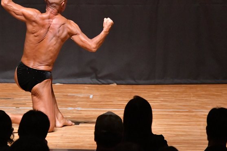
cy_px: 60
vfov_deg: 3.1
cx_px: 73
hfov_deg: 4.7
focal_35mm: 437
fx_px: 2754
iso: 12800
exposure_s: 1/400
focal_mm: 210
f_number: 5.6
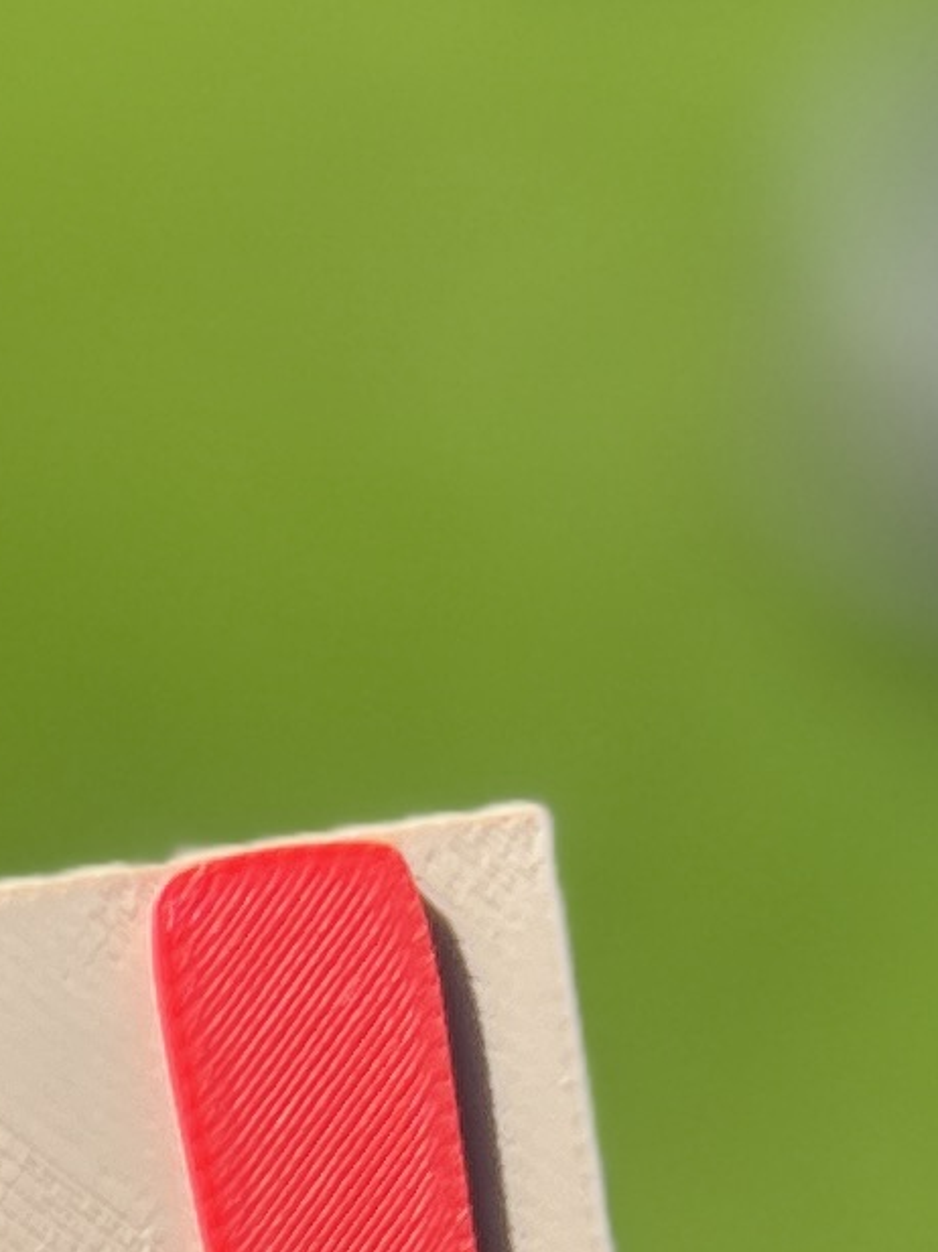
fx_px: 6148
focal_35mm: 170
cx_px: -761
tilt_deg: -45.6
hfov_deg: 8.4
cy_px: 2394
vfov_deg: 10.8
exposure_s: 1/3165
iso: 50
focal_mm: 5.7
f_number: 1.5
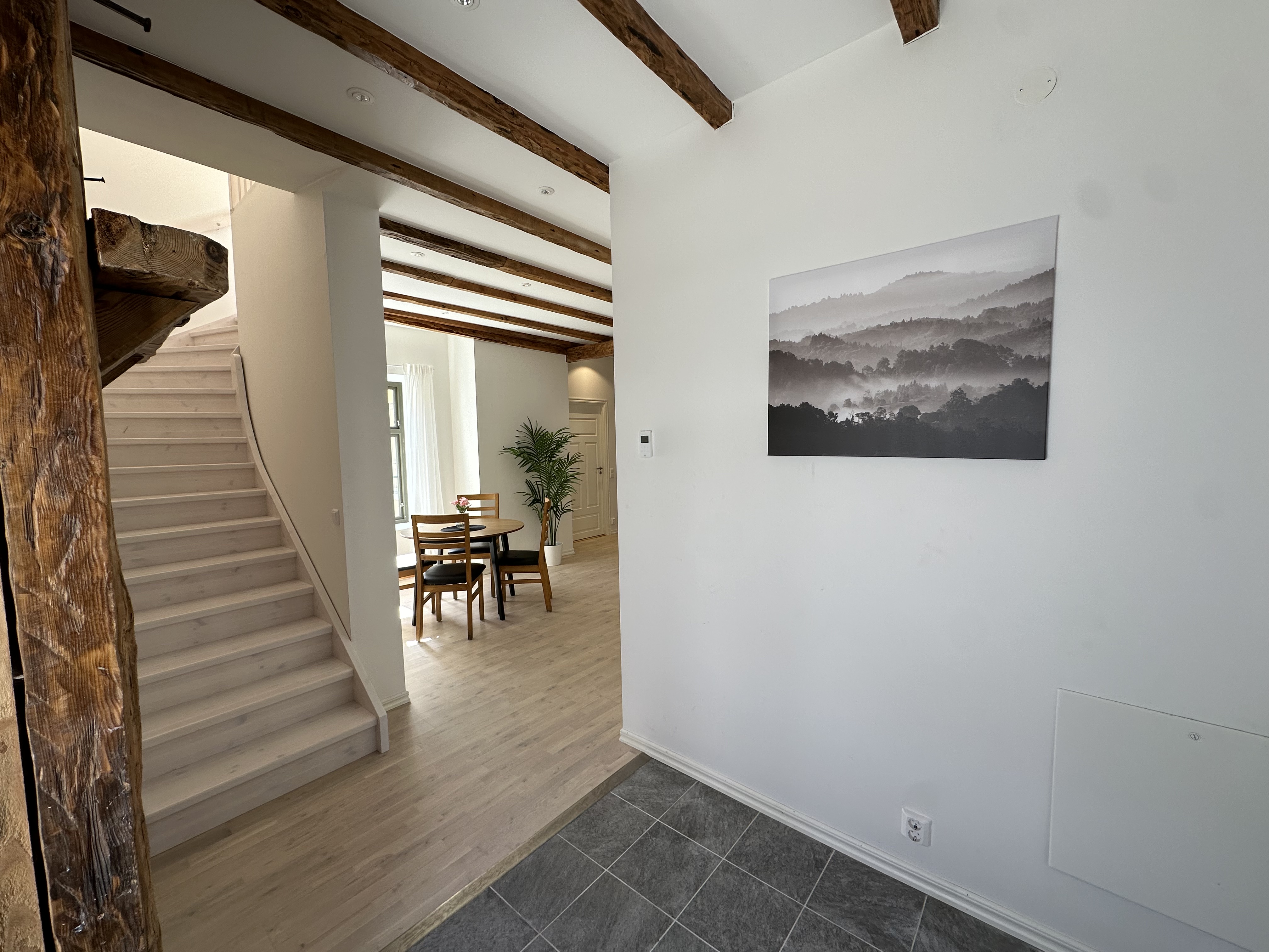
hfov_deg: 102.1
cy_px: 476
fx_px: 513
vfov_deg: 85.7
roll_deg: +1.3
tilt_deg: -3.6
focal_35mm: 14
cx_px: 634
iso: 50
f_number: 2.2
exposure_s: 1/99
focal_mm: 2.22
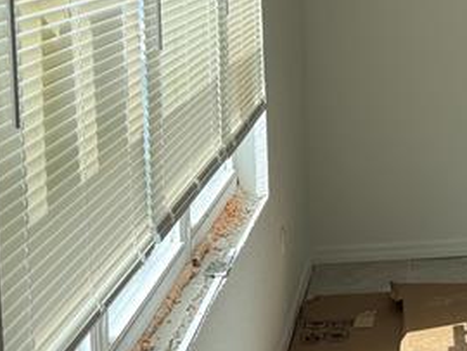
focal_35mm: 91
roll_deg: +0.7
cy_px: 22
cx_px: 614
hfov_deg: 19.7
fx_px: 1229
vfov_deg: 16.0
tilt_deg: -8.1
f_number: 1.78
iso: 100
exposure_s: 1/637
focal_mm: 6.76
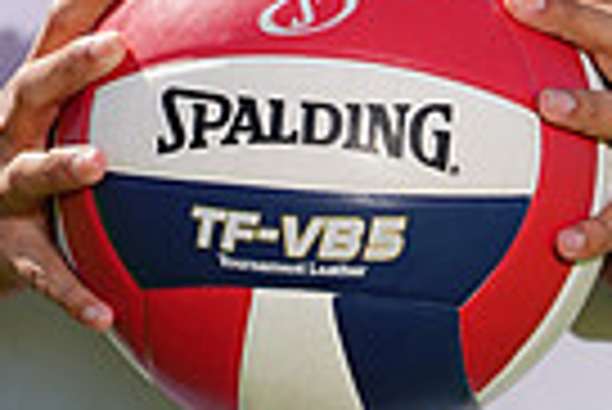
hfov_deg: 1.4
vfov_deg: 0.9
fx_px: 25935
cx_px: 385
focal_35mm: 1524
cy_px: -595
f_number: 7.1
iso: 64
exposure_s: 1/200
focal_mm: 358
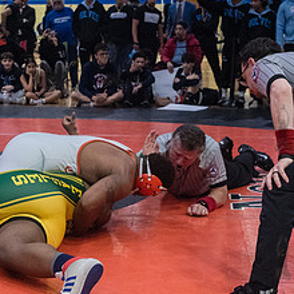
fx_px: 836
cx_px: 85
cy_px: 194
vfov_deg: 19.9
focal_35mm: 87
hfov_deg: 19.8
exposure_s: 1/500
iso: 8000
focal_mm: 35
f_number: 4
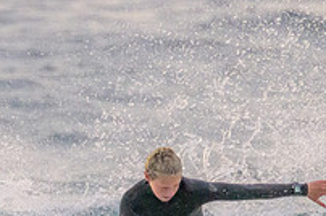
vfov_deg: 0.6
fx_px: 20804
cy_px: 255
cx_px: 118
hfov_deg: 0.9
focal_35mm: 2301
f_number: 11
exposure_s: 1/2000
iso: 9000
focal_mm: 800
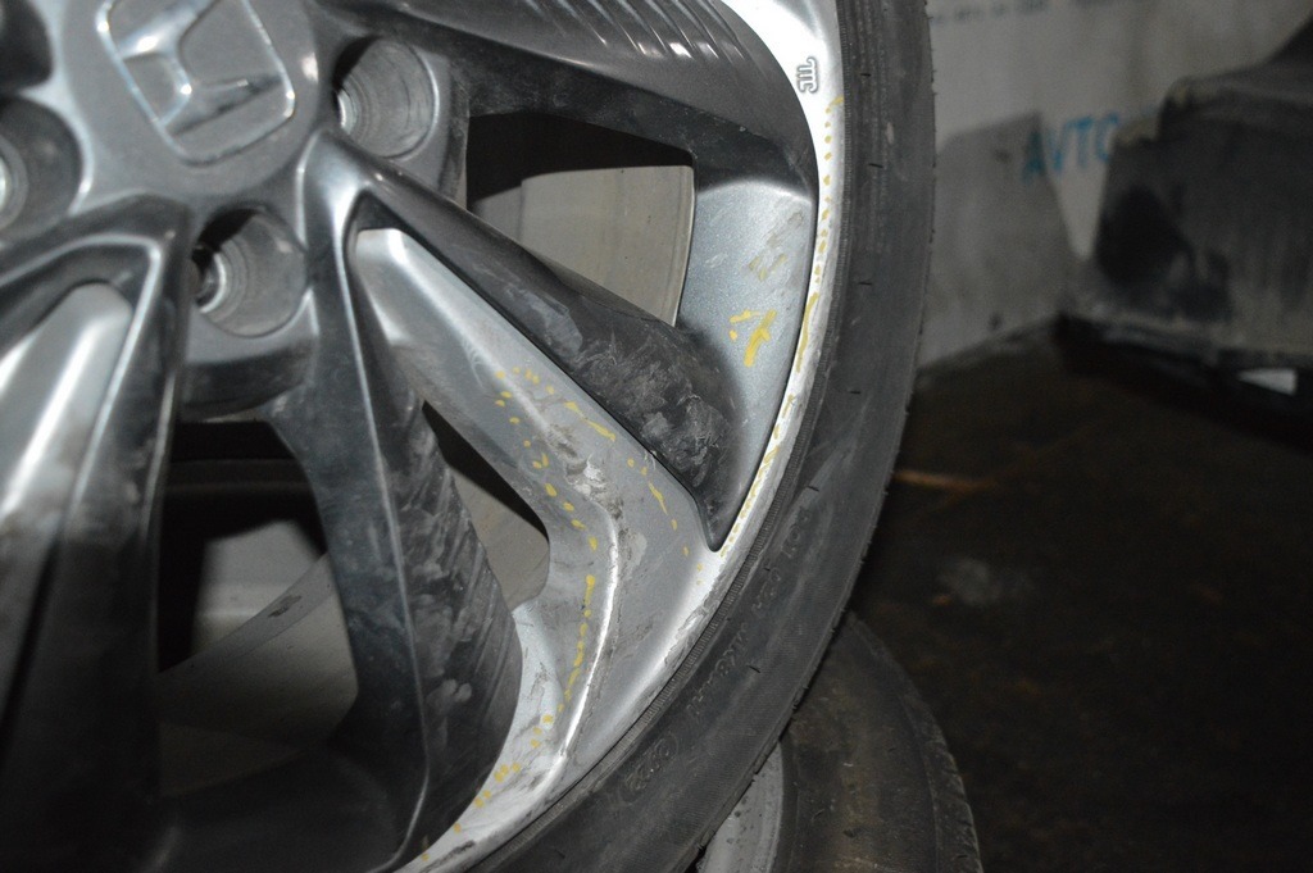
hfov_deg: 49.6
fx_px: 1421
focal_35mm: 39
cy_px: 436
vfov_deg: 34.2
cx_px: 656
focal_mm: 26
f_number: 4
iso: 3200
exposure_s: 1/60
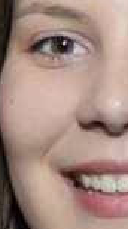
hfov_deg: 4.1
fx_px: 1757
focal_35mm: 291
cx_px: -89
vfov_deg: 7.4
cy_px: 229
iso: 1600
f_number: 4
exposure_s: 1/60
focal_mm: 28
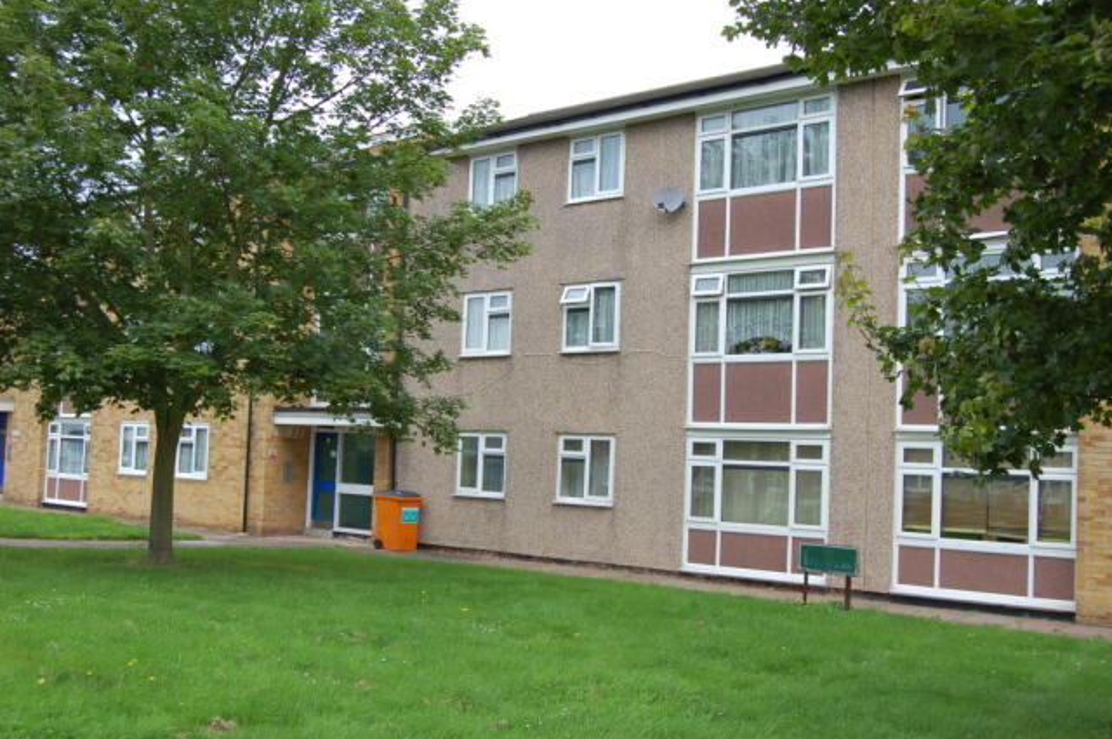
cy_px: 372
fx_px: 1234
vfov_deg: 33.3
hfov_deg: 48.5
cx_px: 556
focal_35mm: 40
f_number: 7.1
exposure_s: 1/200
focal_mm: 26
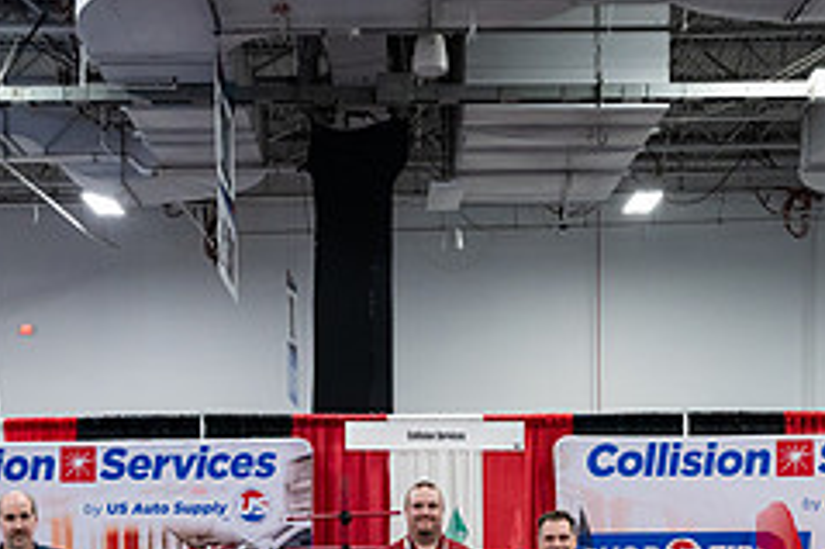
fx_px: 1374
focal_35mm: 60
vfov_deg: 21.6
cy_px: 580
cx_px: 399
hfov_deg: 33.4
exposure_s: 1/200
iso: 3200
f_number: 4.5
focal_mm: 24
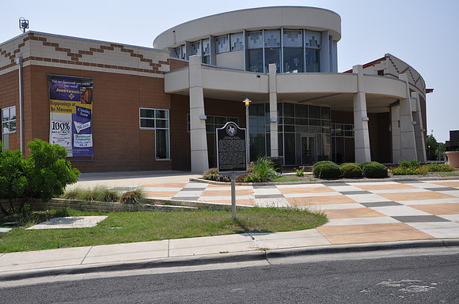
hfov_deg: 49.6
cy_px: 152
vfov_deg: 34.1
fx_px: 497
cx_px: 230
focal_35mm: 39
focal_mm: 26
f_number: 7.1
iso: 200
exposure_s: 1/200
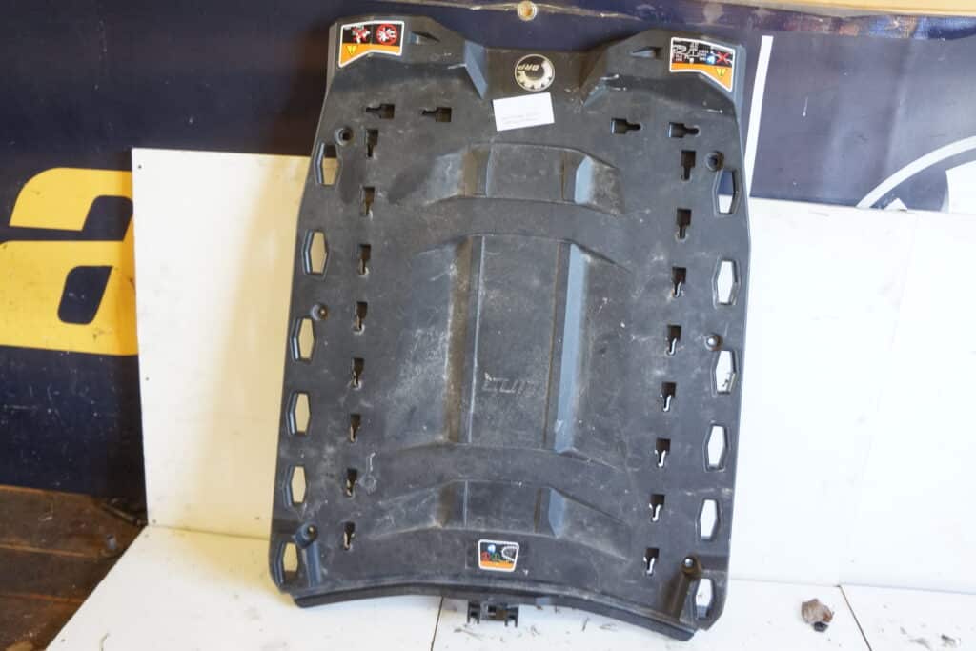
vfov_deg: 45.7
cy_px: 326
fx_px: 773
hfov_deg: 64.5
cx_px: 488
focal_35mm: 28
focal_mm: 19
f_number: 4
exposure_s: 1/60
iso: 1000
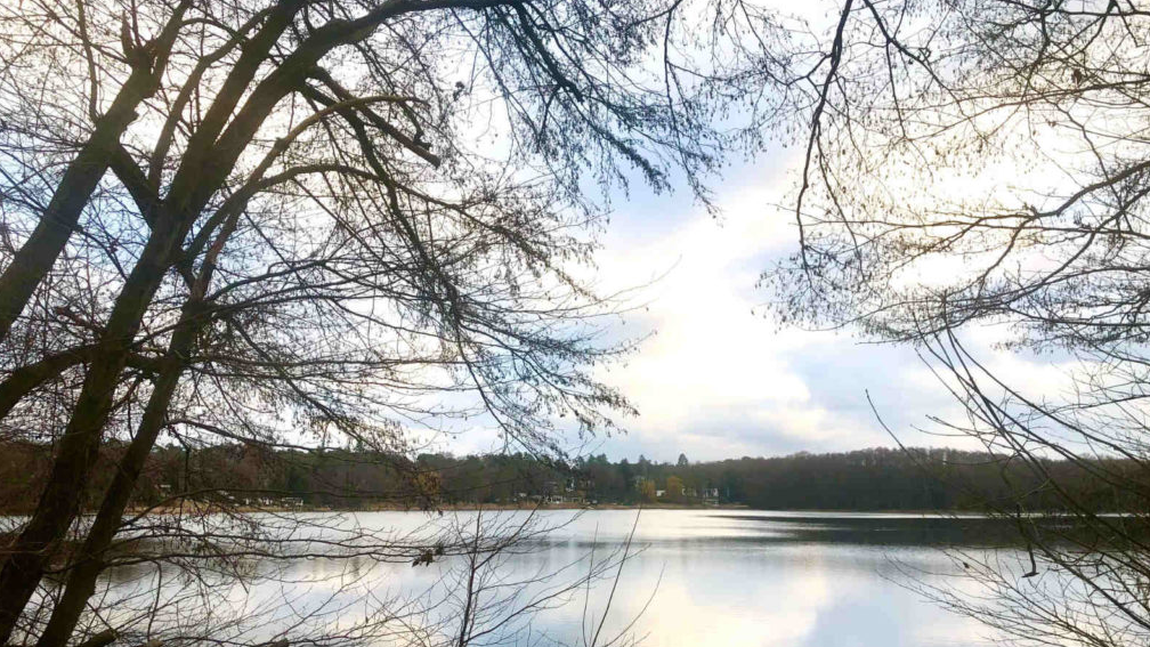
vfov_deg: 37.6
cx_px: 577
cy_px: 396
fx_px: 945
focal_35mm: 31
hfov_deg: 62.6
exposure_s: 1/333
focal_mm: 4
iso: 20
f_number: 1.8
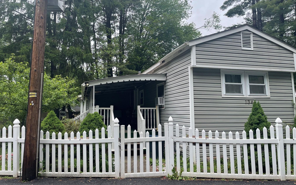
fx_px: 226
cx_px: 150
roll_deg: +0.1
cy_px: 82
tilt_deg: +7.7
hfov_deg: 66.5
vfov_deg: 44.5
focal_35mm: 28
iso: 32
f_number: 1.6
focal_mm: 4.2
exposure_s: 1/1125
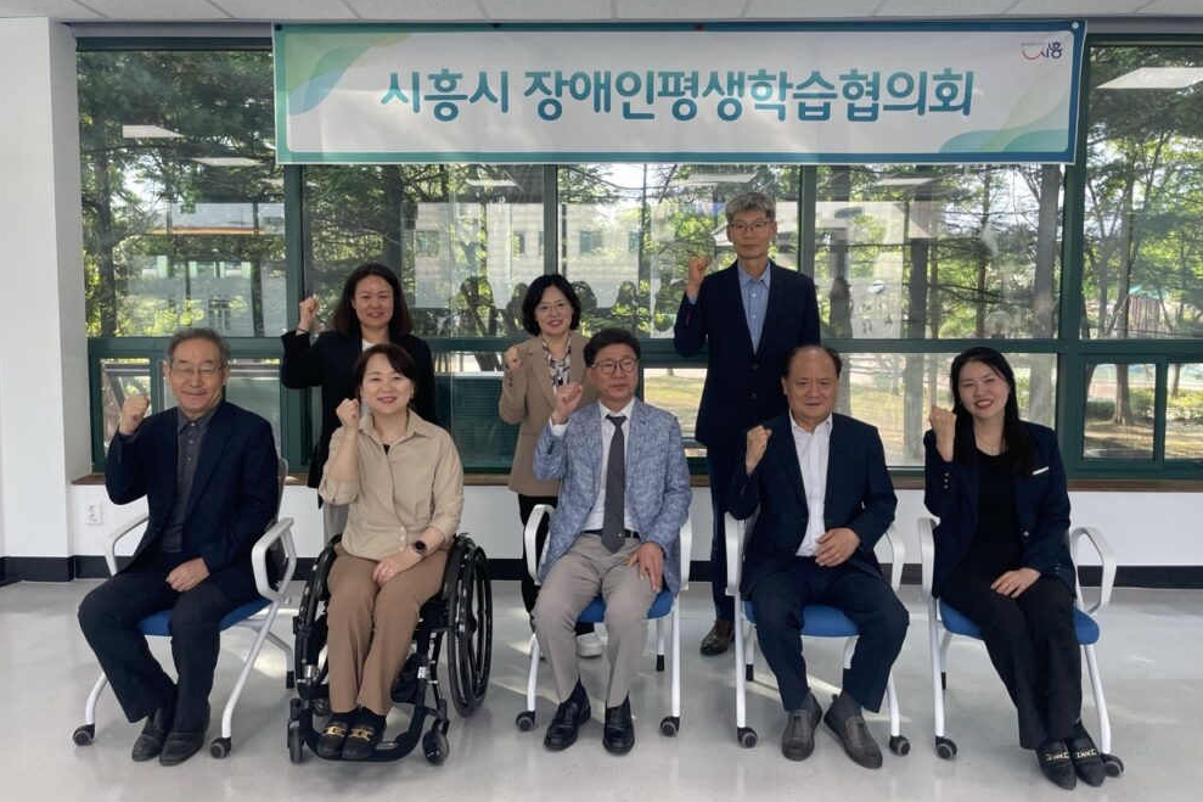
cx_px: 601
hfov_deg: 65.5
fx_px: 935
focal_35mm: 28
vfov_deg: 46.4
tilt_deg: -4.6
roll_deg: +0.1
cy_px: 377
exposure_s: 1/121
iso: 32
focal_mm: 4.2
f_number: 1.6
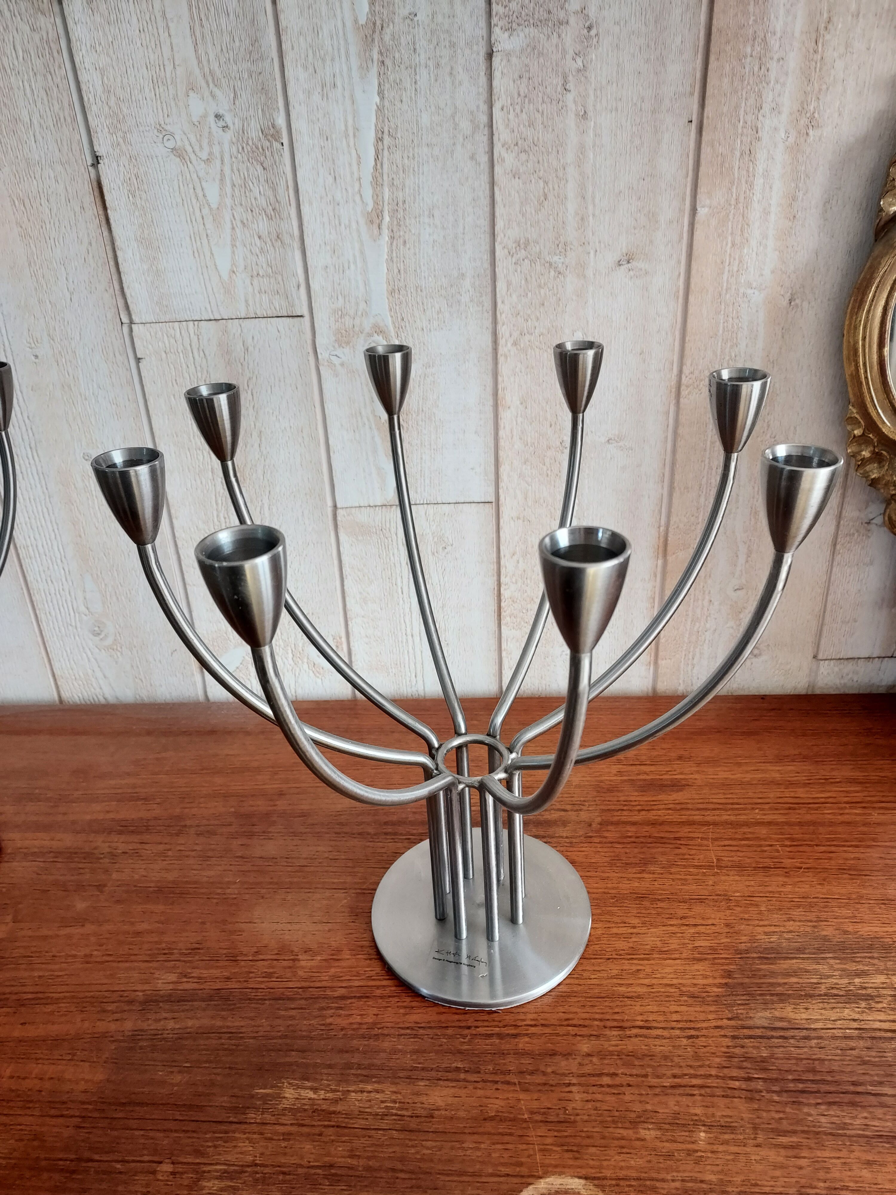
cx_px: 448
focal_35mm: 24
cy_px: 598
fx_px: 828
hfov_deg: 56.8
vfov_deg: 71.6
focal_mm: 4.6
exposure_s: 1/60
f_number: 1.8
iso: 160
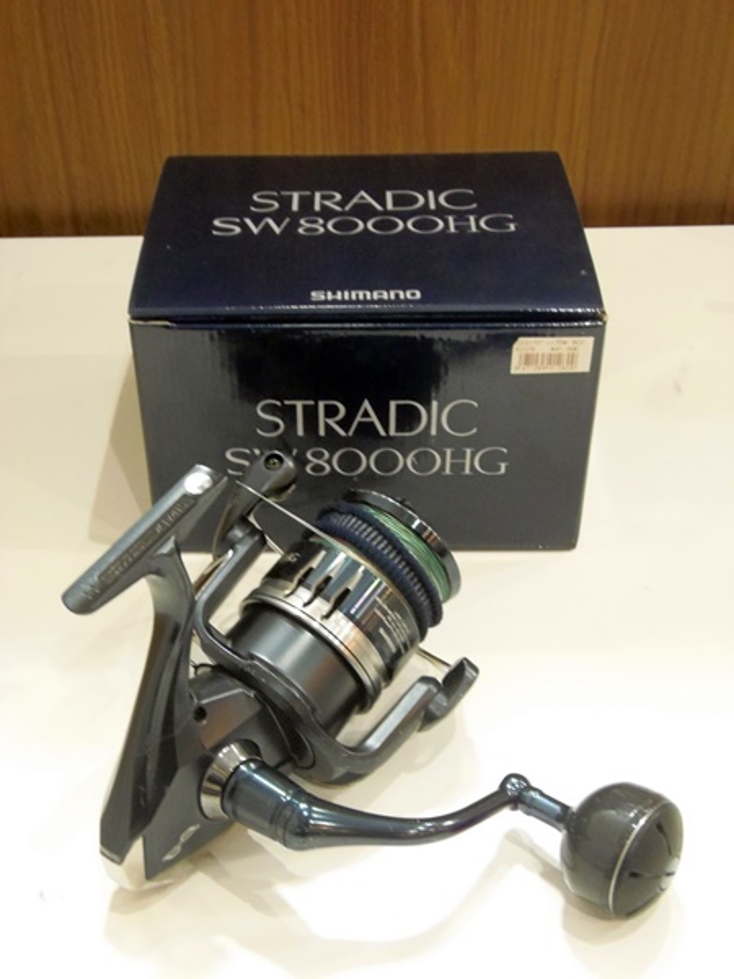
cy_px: 490
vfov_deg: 44.8
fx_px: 1187
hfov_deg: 34.3
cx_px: 367
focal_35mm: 42
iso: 400
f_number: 3.6
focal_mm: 7.8
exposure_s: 1/13
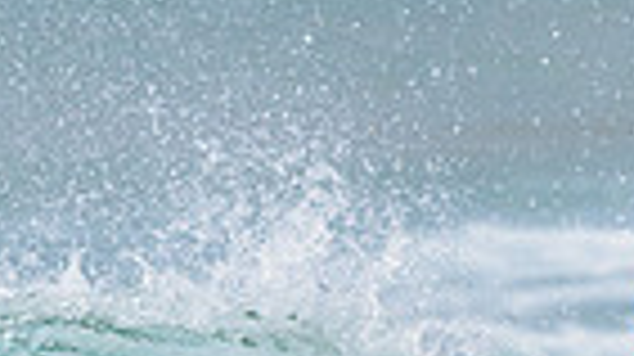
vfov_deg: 0.6
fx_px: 35505
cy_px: 590
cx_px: 824
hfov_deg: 1.0
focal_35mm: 2114
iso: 200
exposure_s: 1/2000
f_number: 5.6
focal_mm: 400
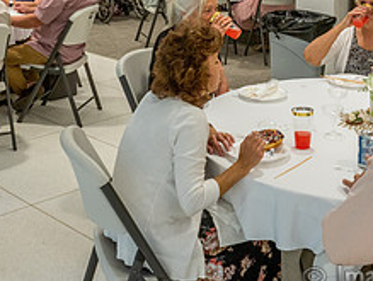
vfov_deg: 22.7
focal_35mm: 61
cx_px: 211
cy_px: -30
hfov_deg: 31.6
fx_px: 658
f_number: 5.6
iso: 1000
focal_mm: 24
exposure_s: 1/200
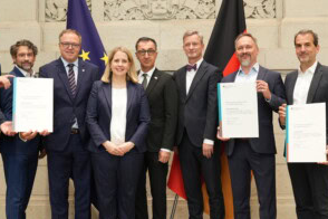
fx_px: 446
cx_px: 153
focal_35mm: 49
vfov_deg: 27.5
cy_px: 113
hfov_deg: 40.3
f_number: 2.8
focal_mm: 24
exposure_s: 1/60
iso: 1250
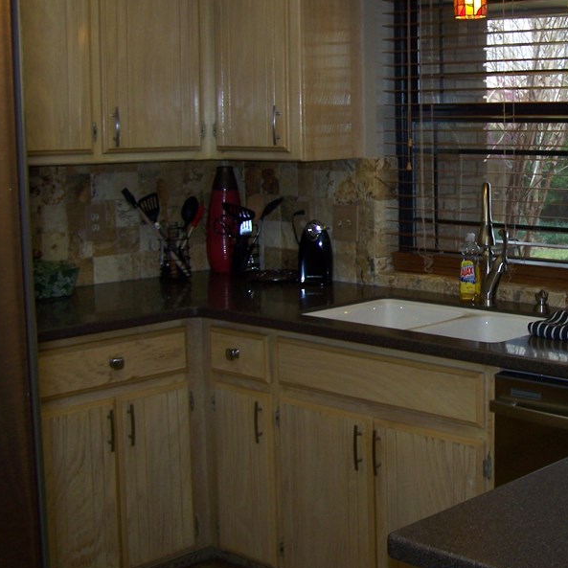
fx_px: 1077
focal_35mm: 58
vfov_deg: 29.5
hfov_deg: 28.7
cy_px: 221
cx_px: 482
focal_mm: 6.3
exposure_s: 1/60
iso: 80
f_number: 2.8
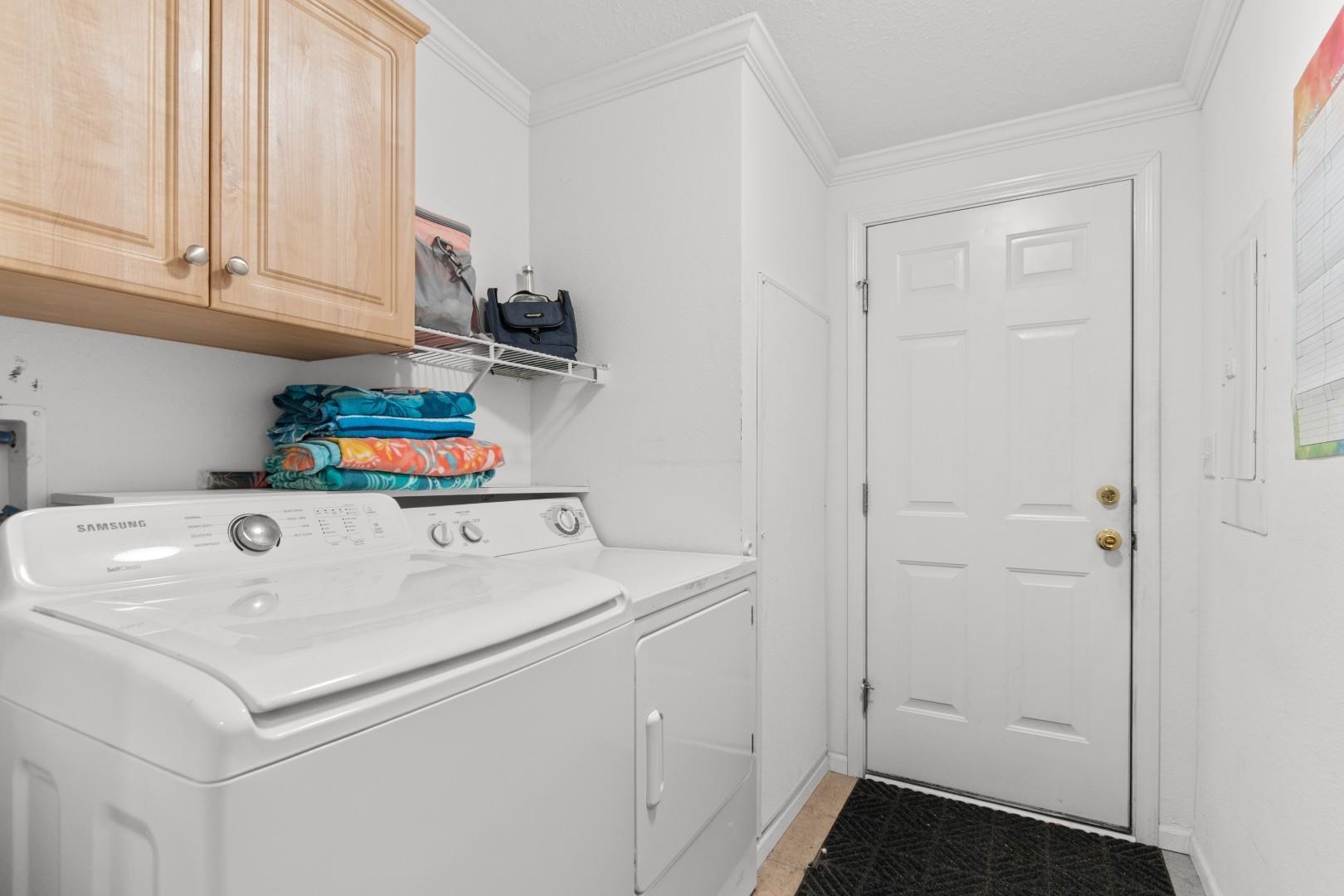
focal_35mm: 16
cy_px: 448
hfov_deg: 96.7
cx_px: 672
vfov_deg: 73.7
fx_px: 597
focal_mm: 11
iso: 100
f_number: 4.8
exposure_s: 1/6
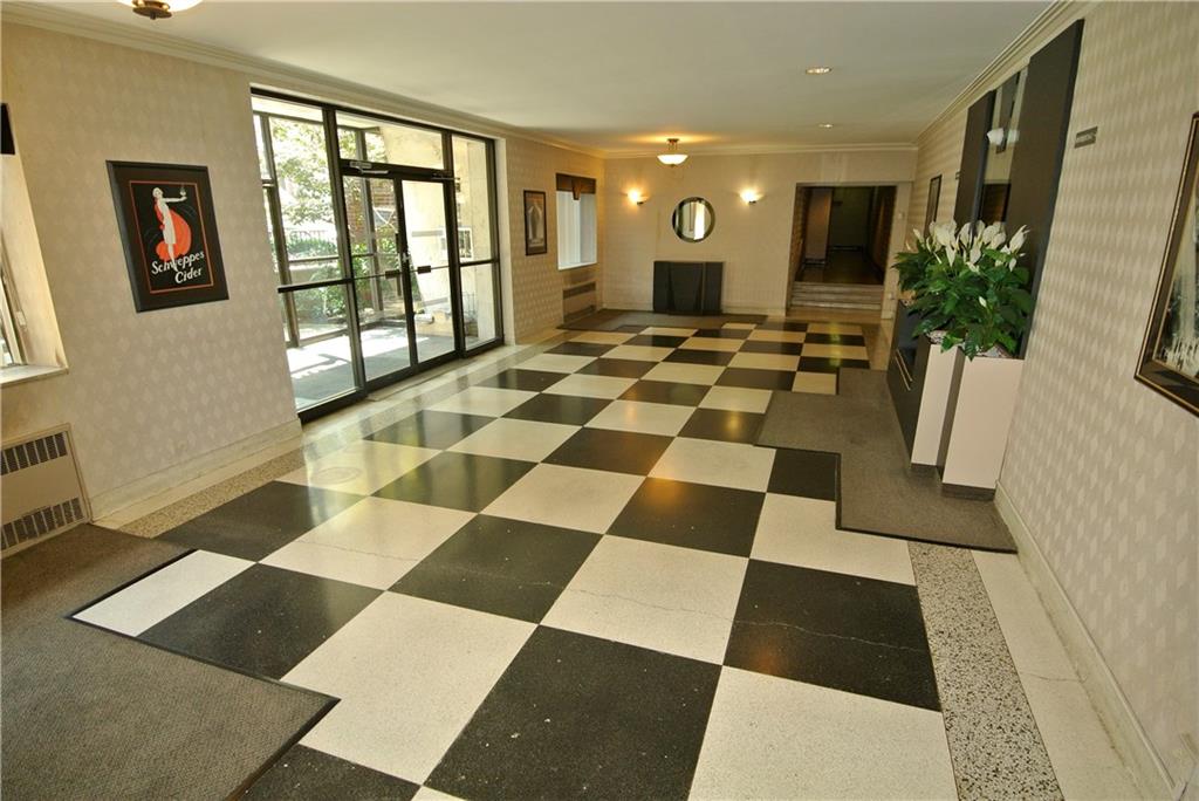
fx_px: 600
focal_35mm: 18
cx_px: 600
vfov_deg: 67.5
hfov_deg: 90.0
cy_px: 400
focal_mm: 6.7
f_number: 3.5
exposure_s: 1/60
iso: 220
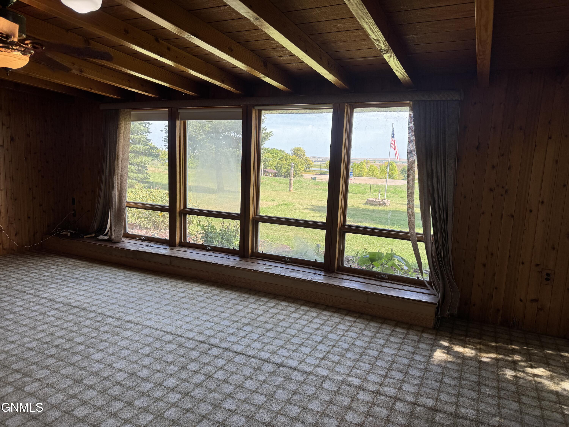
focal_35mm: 24
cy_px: 214
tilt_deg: -8.3
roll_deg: -4.1
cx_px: 284
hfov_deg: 71.6
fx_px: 394
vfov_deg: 56.8
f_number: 1.78
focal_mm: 6.76
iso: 80
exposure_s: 1/366
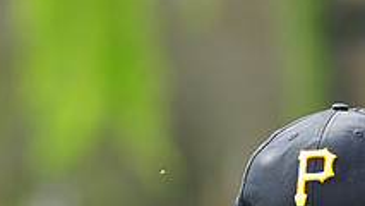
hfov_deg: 3.8
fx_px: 5519
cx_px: 326
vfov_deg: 2.1
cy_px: 270
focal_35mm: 570
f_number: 4.5
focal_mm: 200
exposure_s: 1/640
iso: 320
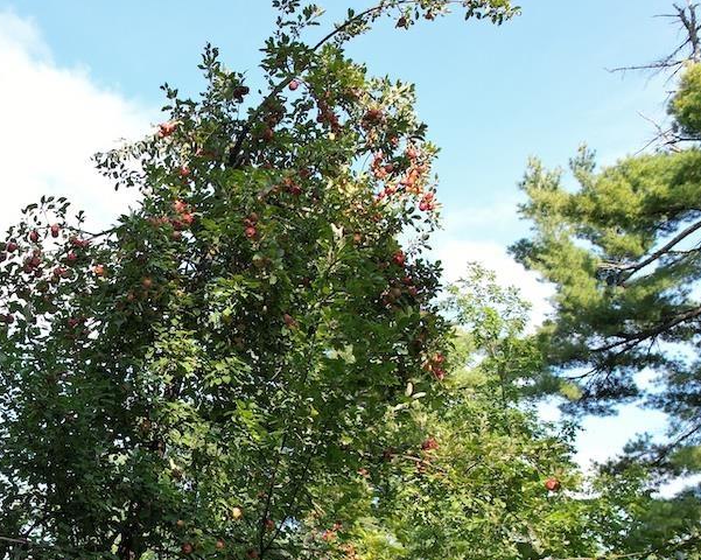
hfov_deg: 39.0
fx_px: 912
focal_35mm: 44
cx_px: 65
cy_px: 477
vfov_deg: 32.8
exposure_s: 1/400
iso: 100
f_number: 2.8
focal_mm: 8.38
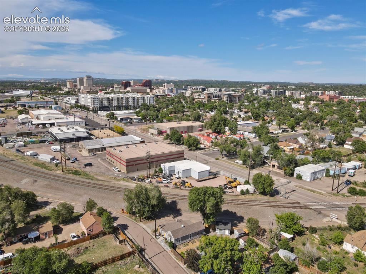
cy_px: 137
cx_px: 183
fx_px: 254
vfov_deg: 56.8
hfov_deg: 71.6
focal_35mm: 24
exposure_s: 1/500
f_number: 2.8
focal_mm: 4.5
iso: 100
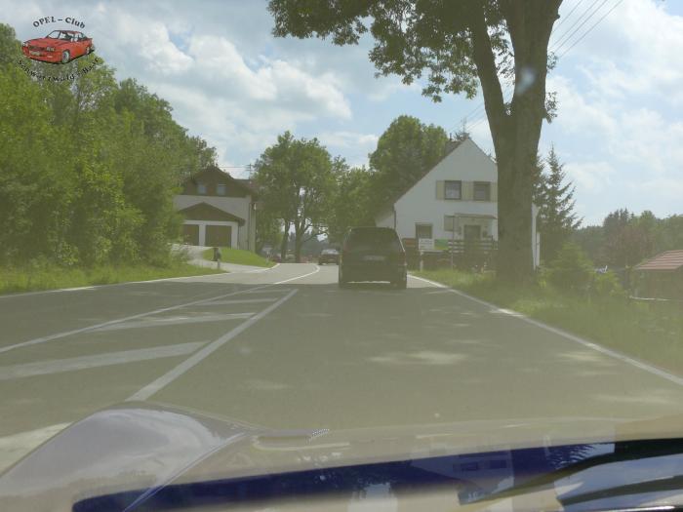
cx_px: 342
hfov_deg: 46.8
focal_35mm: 40
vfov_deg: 36.0
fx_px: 789
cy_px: 256
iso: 100
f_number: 7.1
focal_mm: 8.5
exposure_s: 1/500
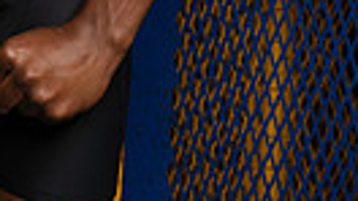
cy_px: -348
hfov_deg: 12.3
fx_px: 1631
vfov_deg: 6.5
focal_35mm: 172
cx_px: -41
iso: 125
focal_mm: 48
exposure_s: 1/250
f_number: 11
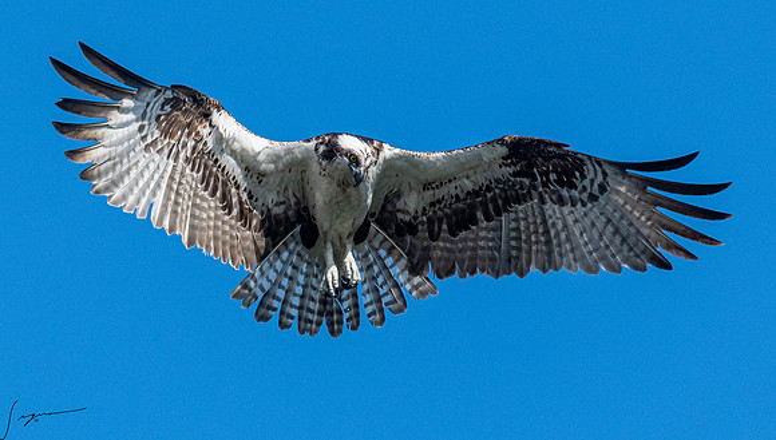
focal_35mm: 1124
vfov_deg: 1.1
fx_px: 23183
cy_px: 416
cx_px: 6
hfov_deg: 1.9
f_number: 8
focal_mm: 420
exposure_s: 1/3200
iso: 800
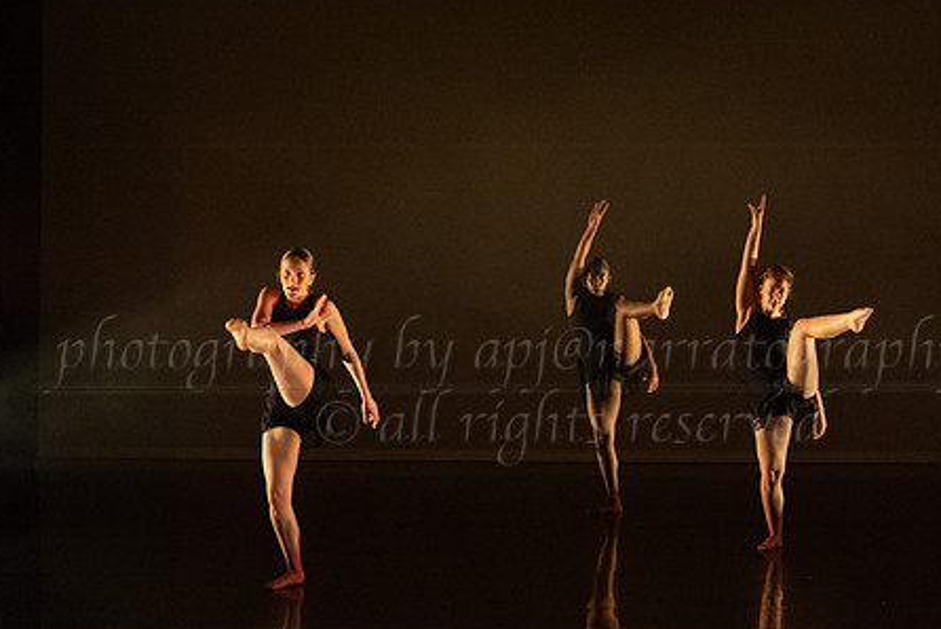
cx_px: 554
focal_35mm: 98
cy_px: 410
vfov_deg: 14.0
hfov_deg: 20.8
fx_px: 2563
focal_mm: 61
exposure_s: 1/320
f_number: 3.2
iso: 4000
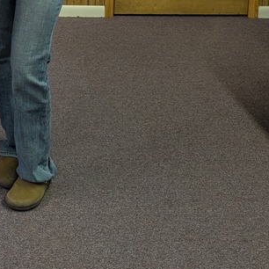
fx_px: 624
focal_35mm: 71
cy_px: -127
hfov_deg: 22.7
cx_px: -39
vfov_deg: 20.9
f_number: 1.68
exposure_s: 1/70.3
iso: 124
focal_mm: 6.9
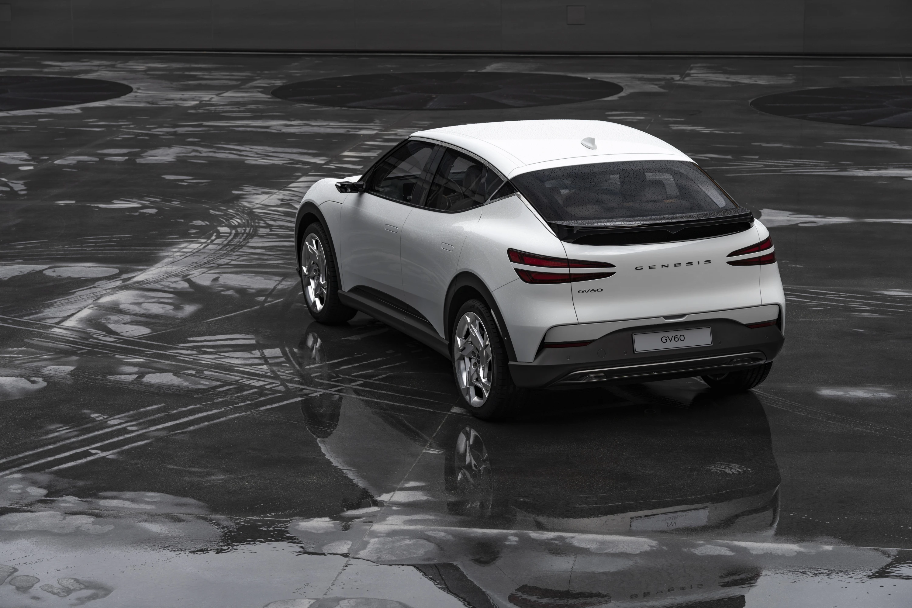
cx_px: 456
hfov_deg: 23.9
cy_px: 304
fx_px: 2153
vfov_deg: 16.1
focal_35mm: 85
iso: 100
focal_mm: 85
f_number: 5.6
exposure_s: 1/500
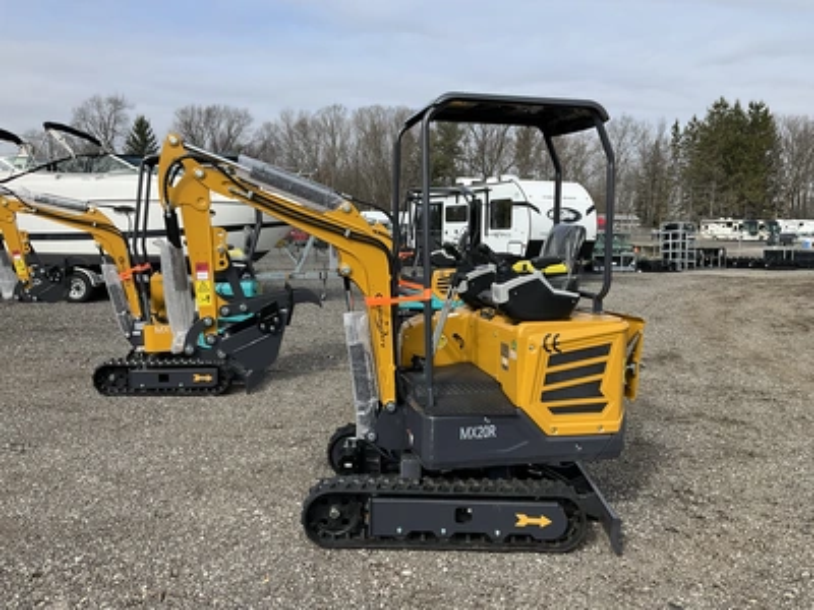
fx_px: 682
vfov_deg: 48.2
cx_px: 407
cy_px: 305
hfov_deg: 61.7
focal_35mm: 29
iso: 25
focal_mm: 3
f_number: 1.8
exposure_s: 1/1675
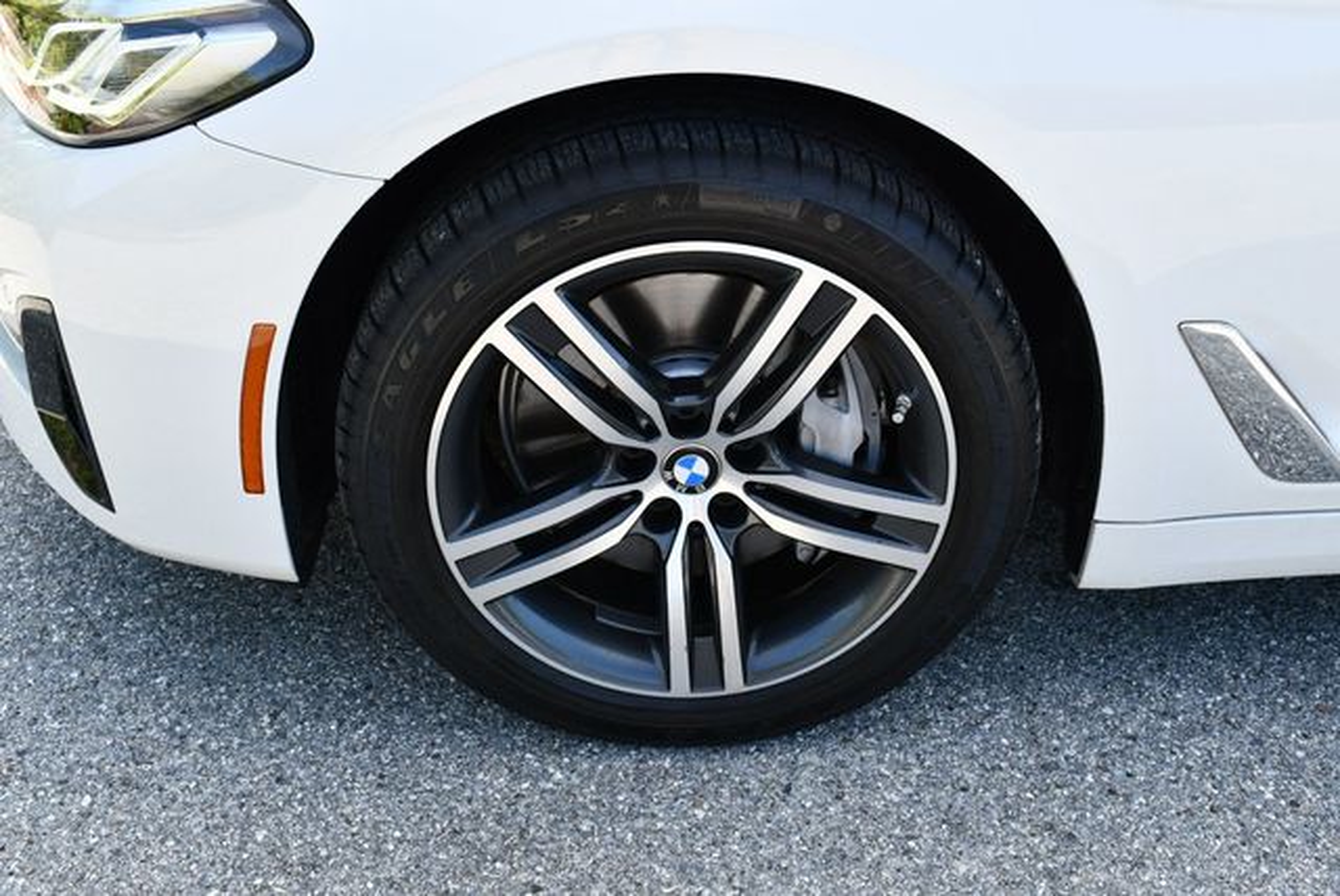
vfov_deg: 36.9
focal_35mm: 36
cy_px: 448
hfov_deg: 53.1
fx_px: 1341
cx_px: 670
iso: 220
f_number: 5.6
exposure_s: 1/250
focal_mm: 18
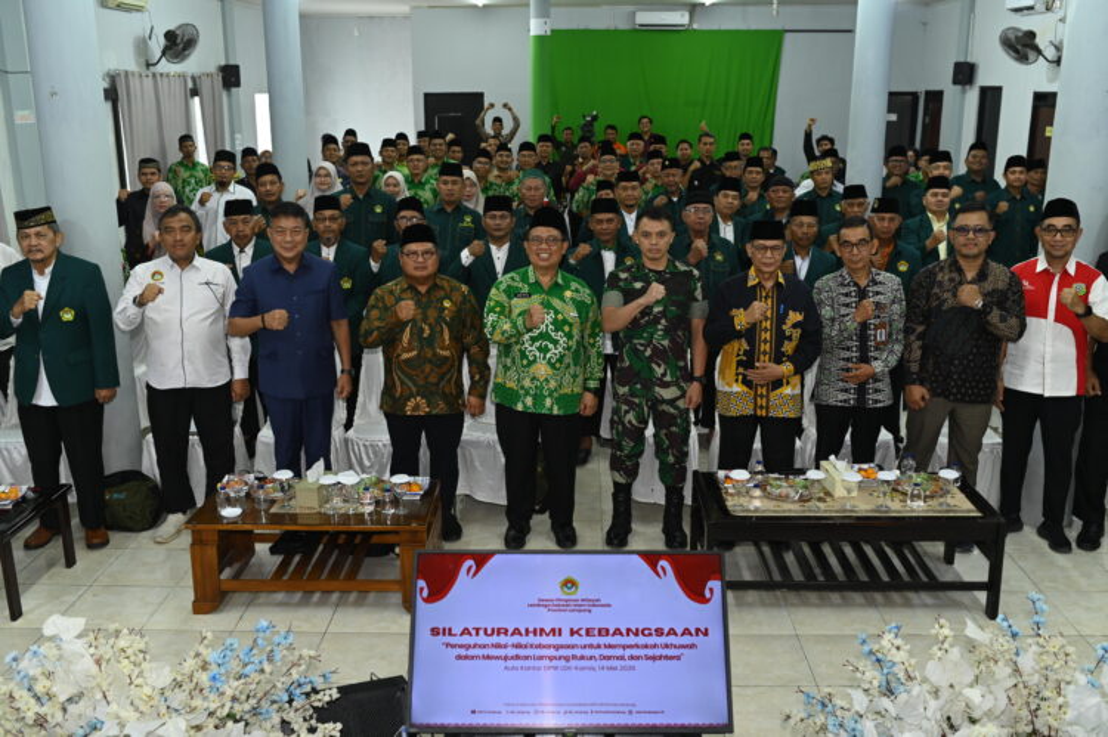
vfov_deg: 37.8
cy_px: 368
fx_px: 1076
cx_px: 554
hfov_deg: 54.5
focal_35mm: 35
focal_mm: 35
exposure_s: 1/125
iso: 800
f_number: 4
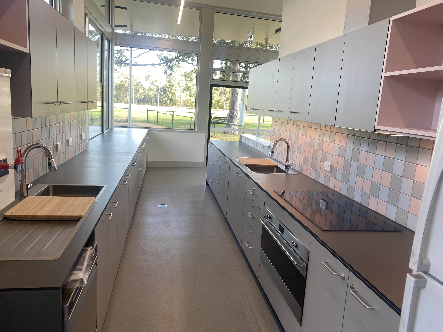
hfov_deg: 67.3
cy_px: 166
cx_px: 222
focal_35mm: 26
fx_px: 333
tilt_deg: -7.8
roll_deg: -3.7
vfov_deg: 53.1
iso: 40
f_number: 1.8
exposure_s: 1/100
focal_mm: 4.25
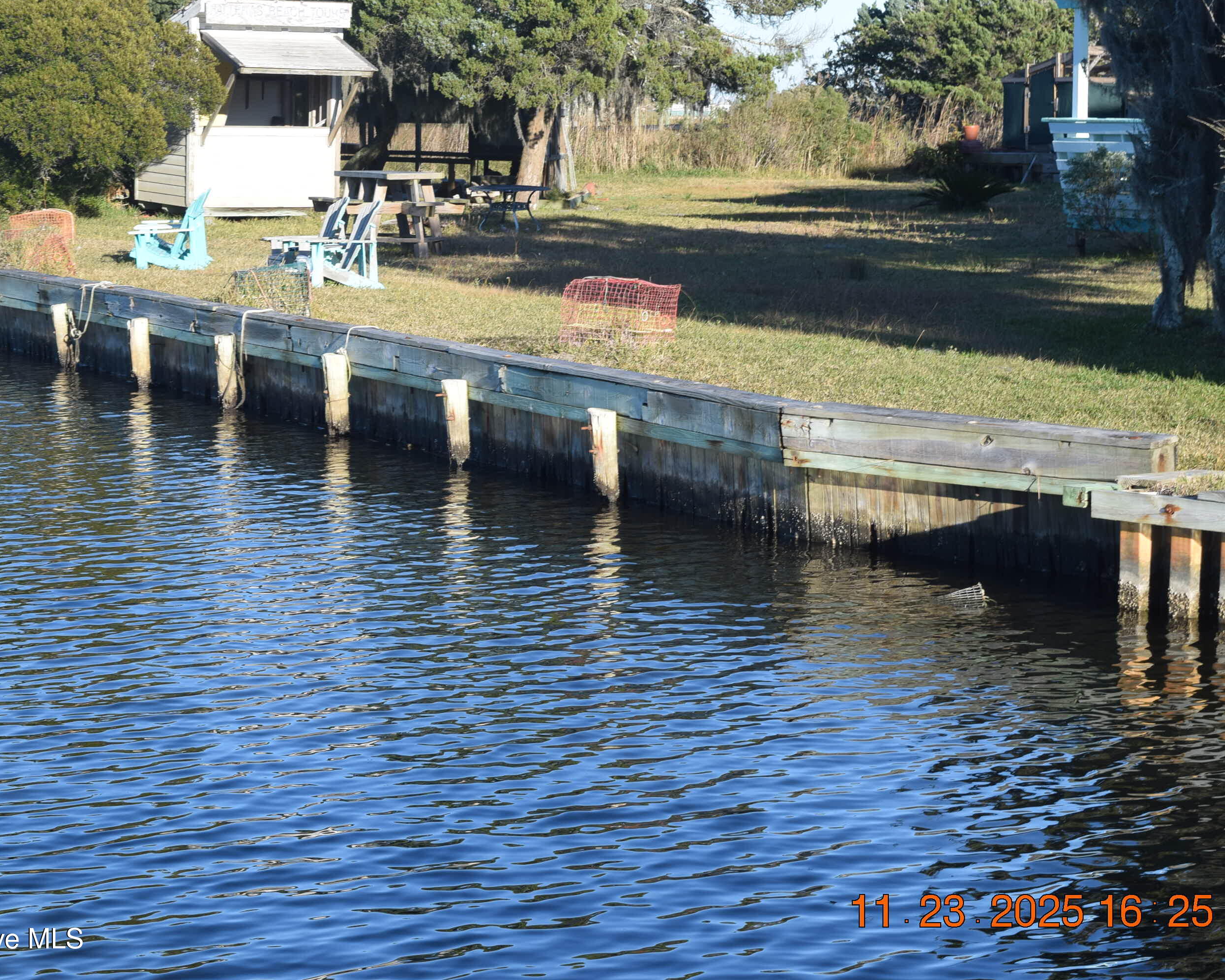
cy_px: 490
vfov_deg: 16.4
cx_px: 612
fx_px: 3392
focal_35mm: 94
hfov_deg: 20.5
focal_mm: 55
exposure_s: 1/250
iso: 200
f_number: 8
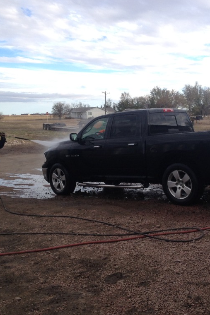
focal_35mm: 49
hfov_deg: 27.3
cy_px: 157
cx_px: 140
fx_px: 429
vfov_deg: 40.4
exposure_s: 1/546
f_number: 2.4
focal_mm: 4.28
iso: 50
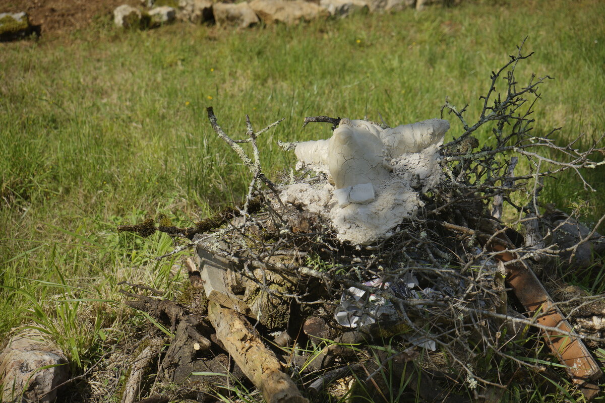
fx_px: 1176
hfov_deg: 28.8
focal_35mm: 70
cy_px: 202
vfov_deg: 19.5
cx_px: 302
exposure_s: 1/500
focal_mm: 70
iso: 50
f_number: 5.6
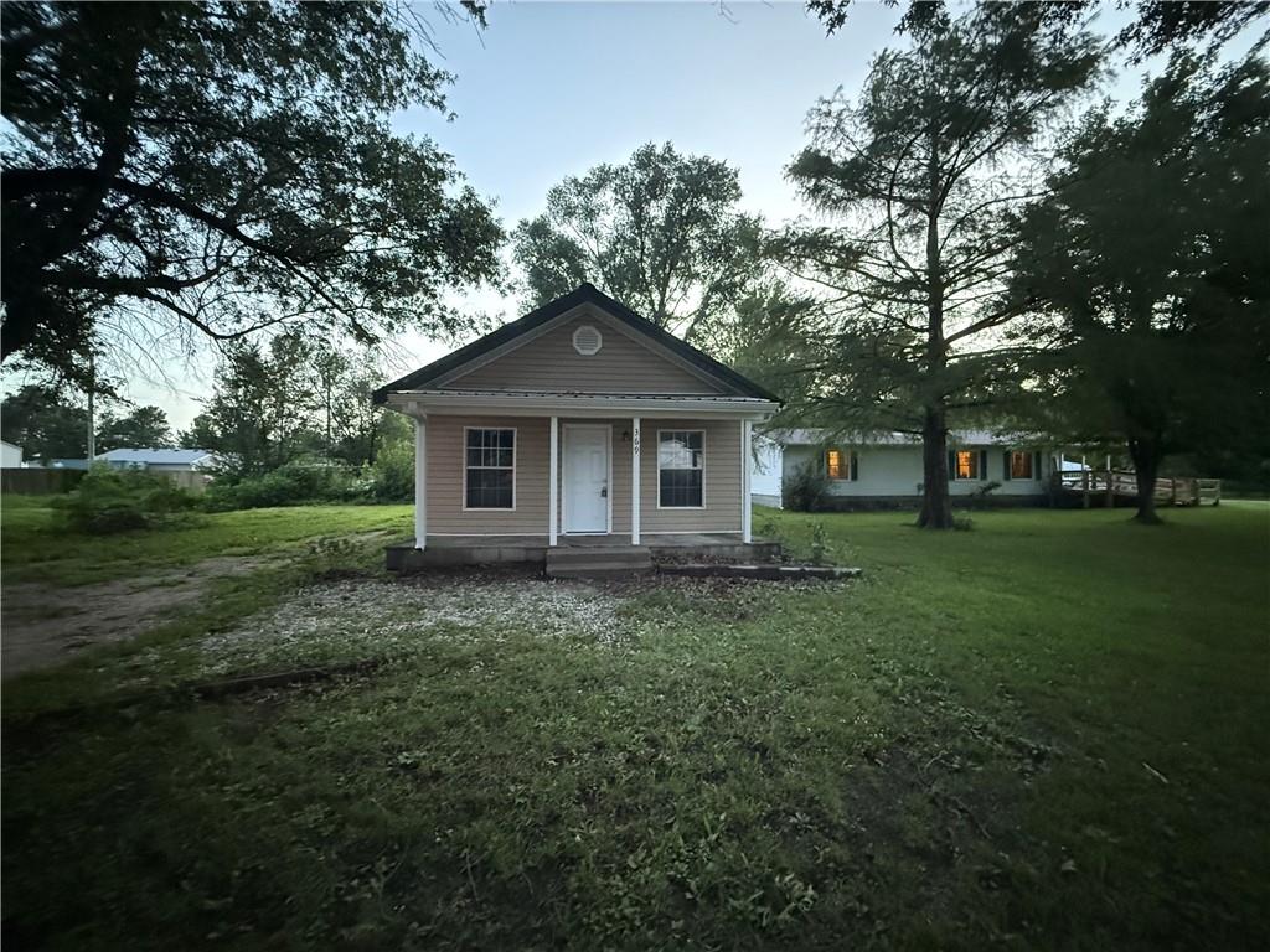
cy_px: 476
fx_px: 514
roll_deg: -0.7
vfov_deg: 85.7
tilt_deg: +1.2
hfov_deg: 102.1
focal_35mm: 14
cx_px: 635
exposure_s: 1/40
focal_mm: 2.22
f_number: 2.2
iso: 1600
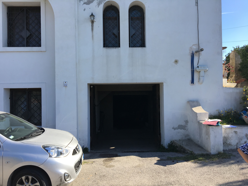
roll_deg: +0.6
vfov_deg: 48.2
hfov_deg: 61.7
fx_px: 208
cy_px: 93
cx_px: 124
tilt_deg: +1.4
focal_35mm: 29
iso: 25
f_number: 2.2
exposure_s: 1/801
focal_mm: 4.15
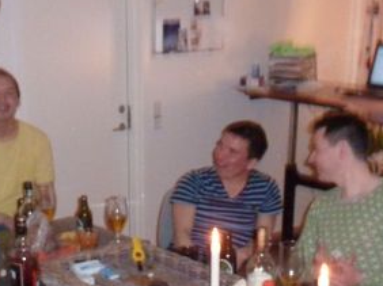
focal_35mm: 71
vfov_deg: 19.9
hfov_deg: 27.4
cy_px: 306
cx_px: 156
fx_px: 785
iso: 320
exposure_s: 1/8
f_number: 3.3
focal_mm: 4.1
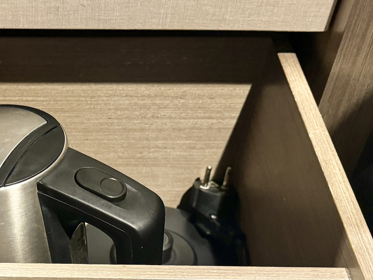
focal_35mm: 63
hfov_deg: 29.0
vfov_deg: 22.6
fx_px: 679
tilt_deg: -47.7
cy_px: 261
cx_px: 11
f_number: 1.78
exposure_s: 1/50
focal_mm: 6.86
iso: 400
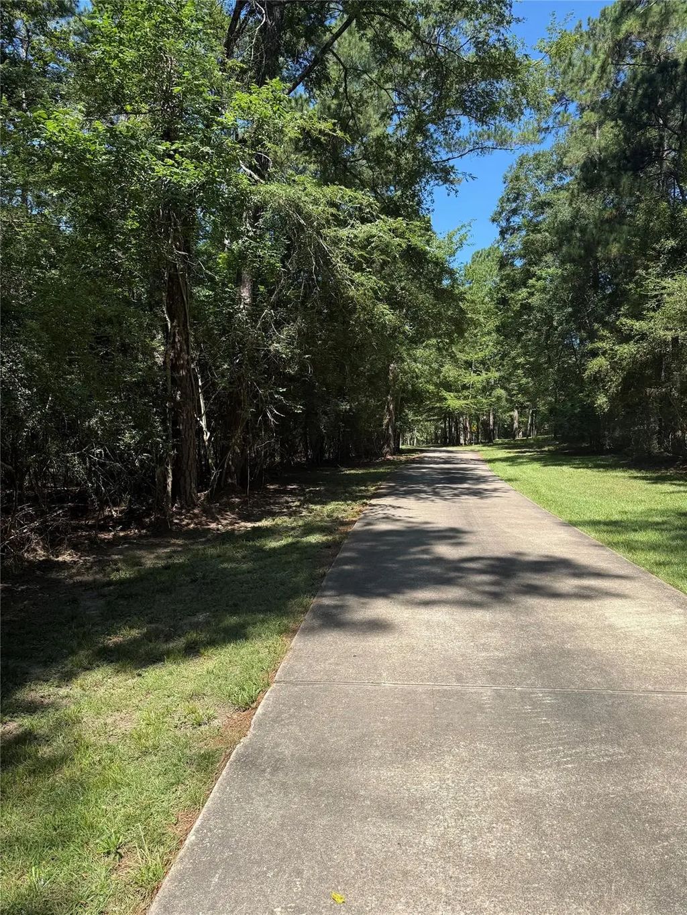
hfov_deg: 56.8
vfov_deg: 71.6
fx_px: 635
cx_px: 344
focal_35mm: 24
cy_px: 458
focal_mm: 6.76
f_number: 1.78
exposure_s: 1/2000
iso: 80
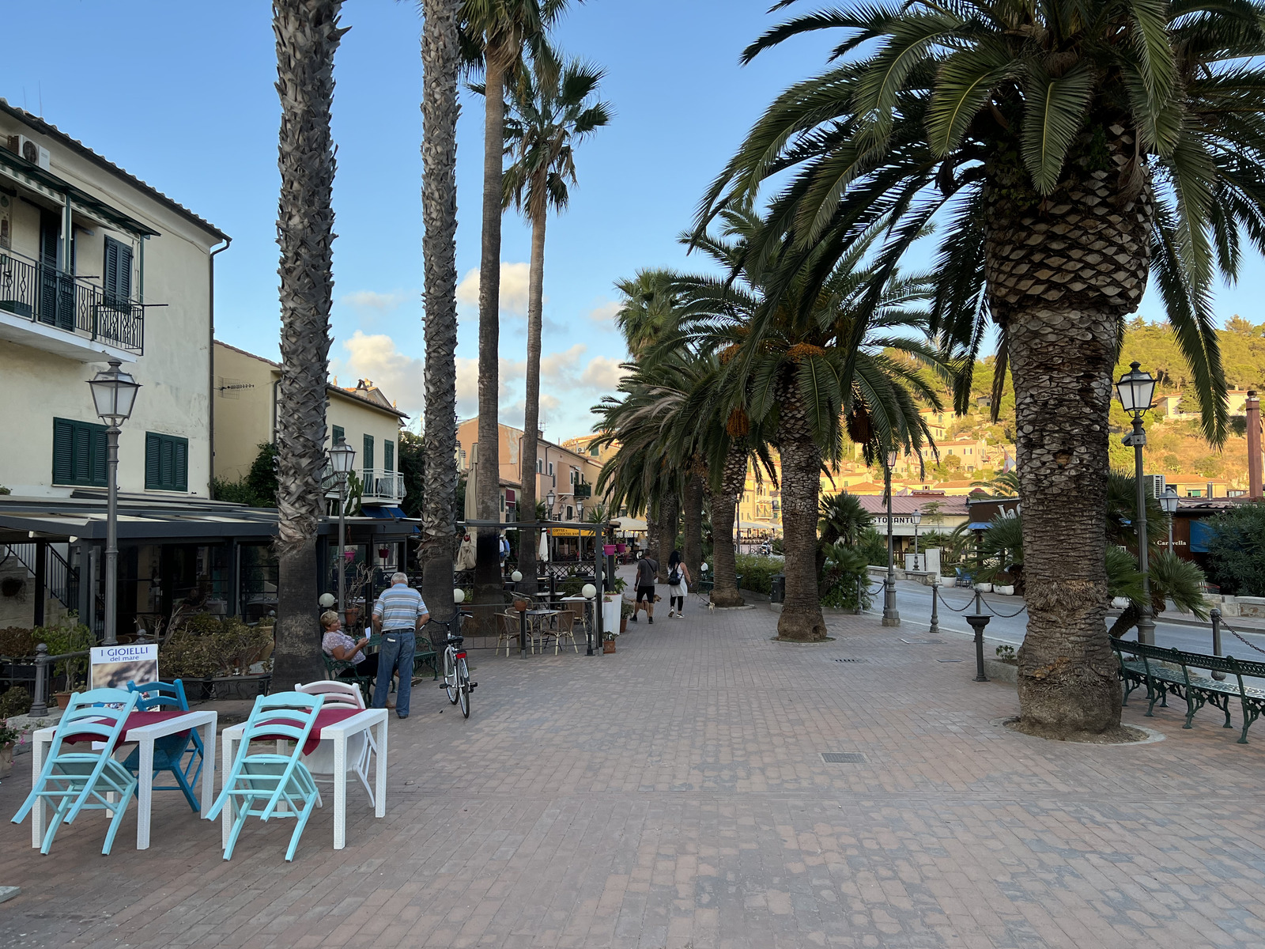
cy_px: 474
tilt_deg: +3.1
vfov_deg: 53.1
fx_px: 950
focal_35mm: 26
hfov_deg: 67.3
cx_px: 632
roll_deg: +0.8
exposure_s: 1/738
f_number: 1.5
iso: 50
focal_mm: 5.7
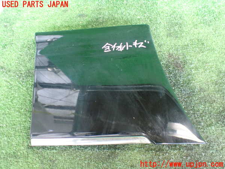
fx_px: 195
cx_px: 112
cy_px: 84
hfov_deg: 60.0
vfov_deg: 46.8
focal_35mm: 30
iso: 800
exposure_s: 1/30
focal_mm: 5.4
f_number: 2.3
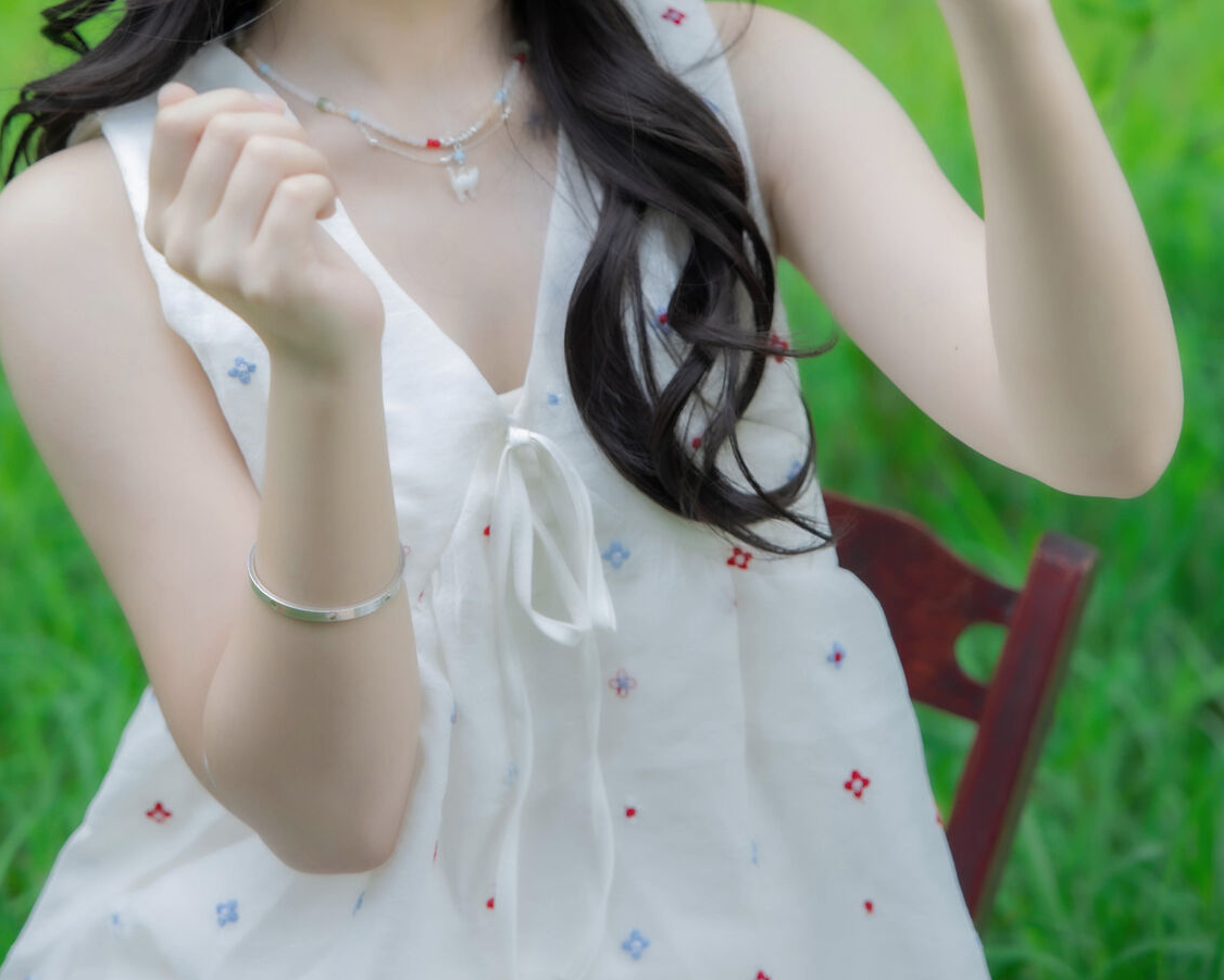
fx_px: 3261
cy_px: 73
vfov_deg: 16.8
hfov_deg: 21.3
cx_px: 573
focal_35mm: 90
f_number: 2.8
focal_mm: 60
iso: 250
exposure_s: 1/160
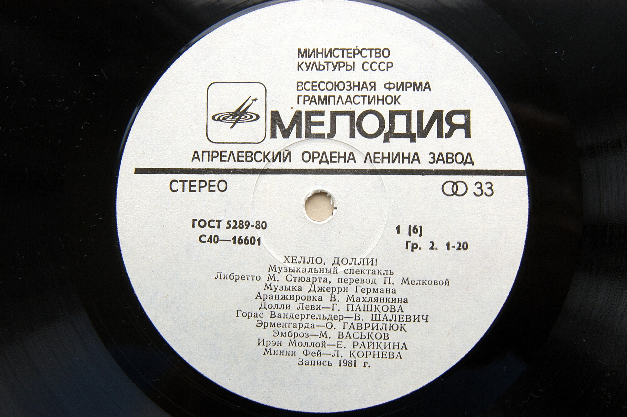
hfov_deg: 37.9
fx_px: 914
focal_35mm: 52
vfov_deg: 25.7
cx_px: 314
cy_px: 208
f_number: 5
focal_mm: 35
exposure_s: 1/100
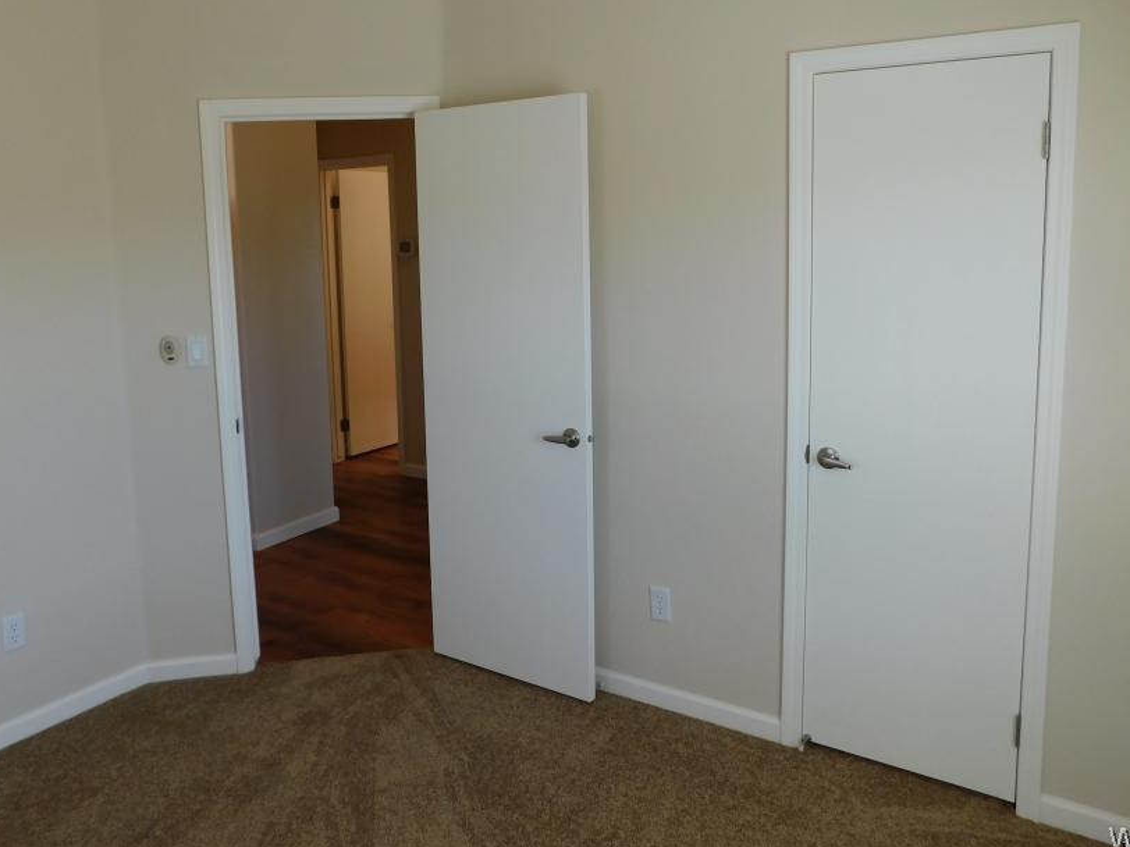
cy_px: 328
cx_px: 540
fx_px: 947
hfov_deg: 61.6
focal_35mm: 29
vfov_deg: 47.9
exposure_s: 1/100
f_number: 3
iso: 125
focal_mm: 4
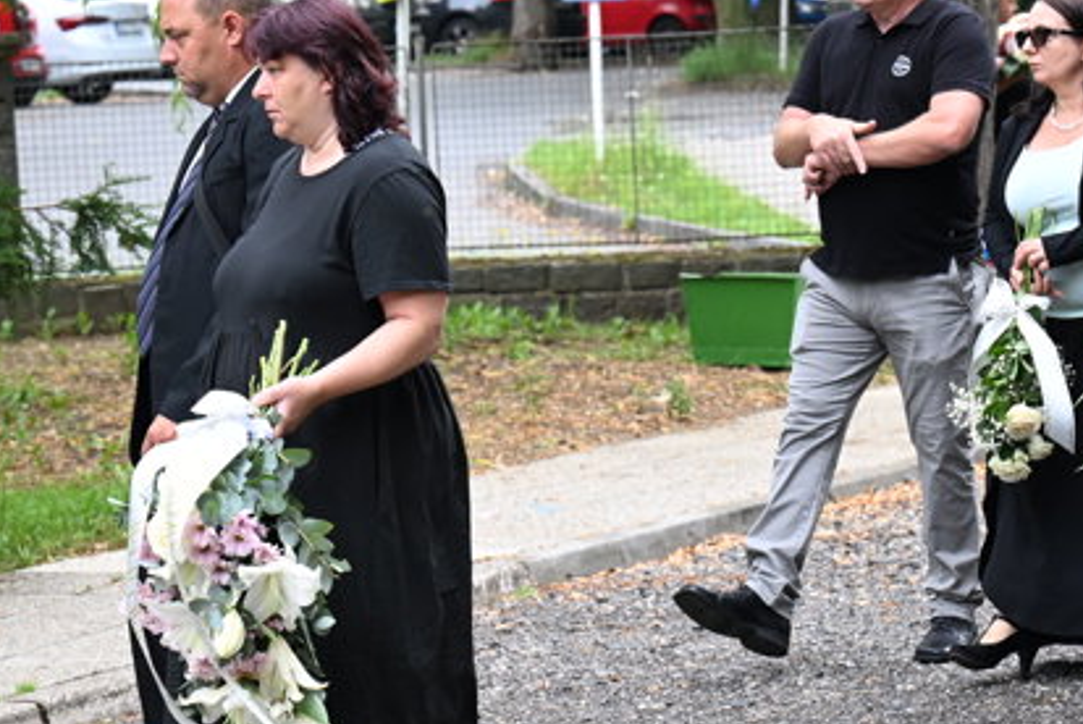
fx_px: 5780
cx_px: 687
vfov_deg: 7.2
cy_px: 412
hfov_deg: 10.7
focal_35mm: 192
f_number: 5
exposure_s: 1/800
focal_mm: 77
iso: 1000
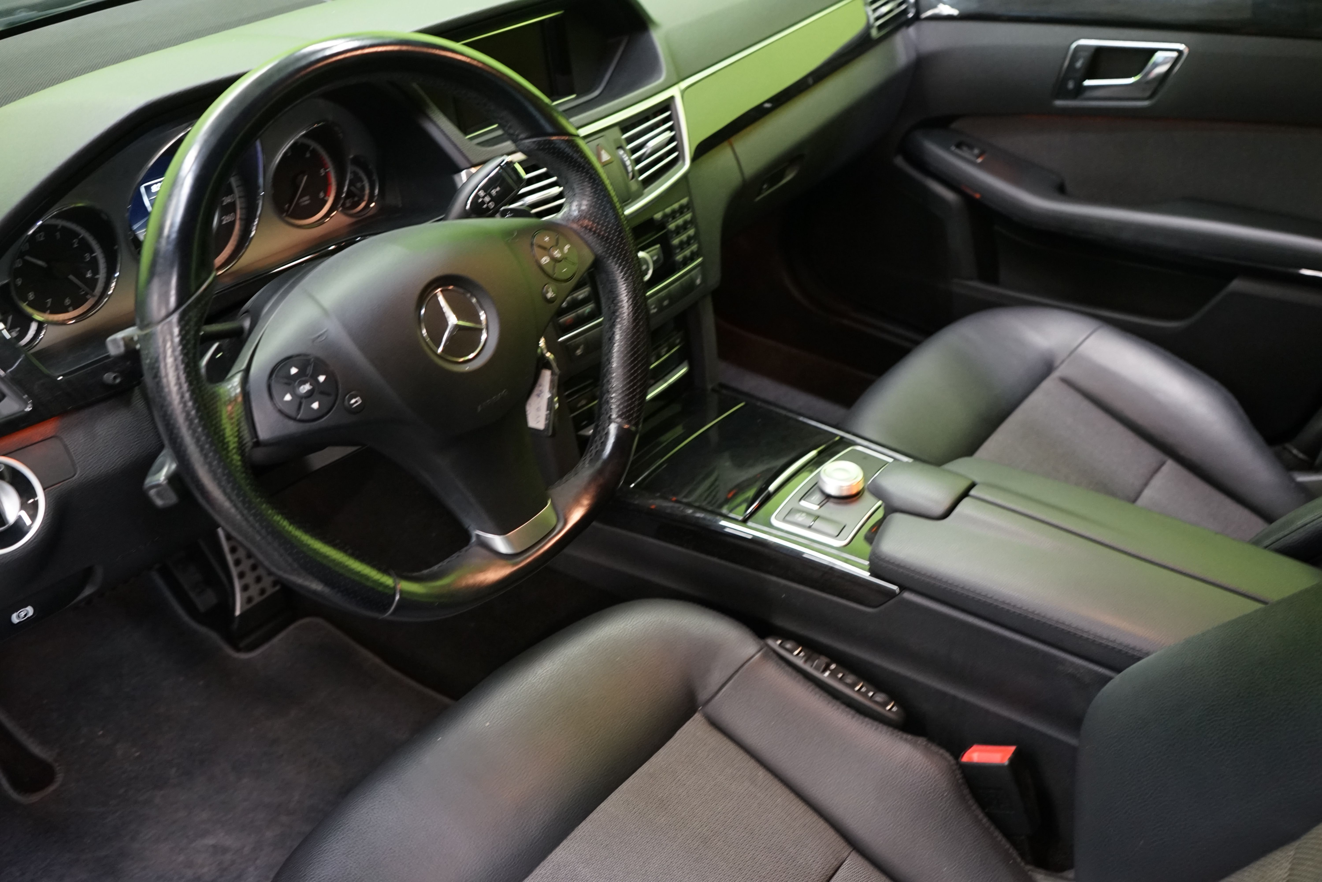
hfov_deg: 60.3
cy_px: 441
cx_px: 661
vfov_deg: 42.3
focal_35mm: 31
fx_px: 1138
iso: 2500
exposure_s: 1/20
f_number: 5
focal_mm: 31
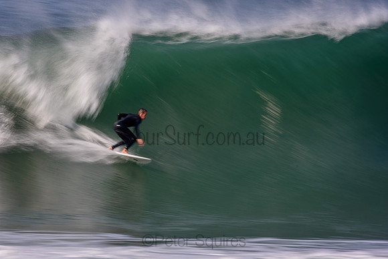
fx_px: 8085
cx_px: 194
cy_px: 130
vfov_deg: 1.8
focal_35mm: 750
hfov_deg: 2.7
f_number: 18
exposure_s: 1/20
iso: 100
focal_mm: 500
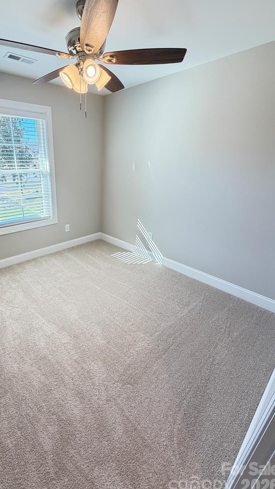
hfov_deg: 65.1
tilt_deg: -22.2
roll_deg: -0.2
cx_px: 89
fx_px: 207
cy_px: 242
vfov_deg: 99.4
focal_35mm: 16
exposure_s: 1/60
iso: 160
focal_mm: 2.22
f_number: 2.2
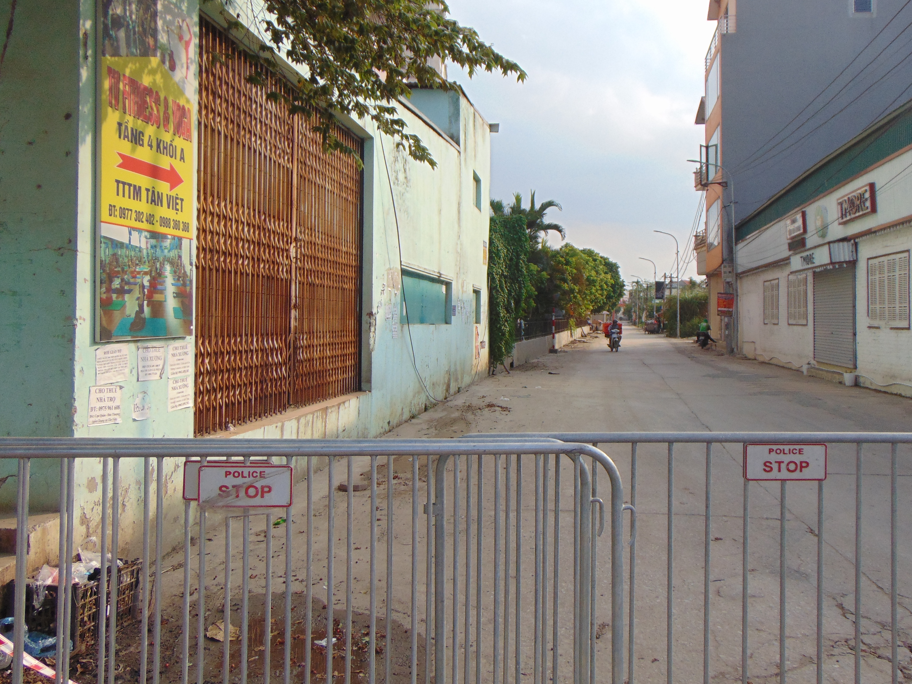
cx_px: 471
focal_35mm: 30
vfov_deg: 46.7
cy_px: 303
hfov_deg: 59.9
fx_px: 790
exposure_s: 1/1000
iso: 80
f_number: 7.7
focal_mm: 4.5
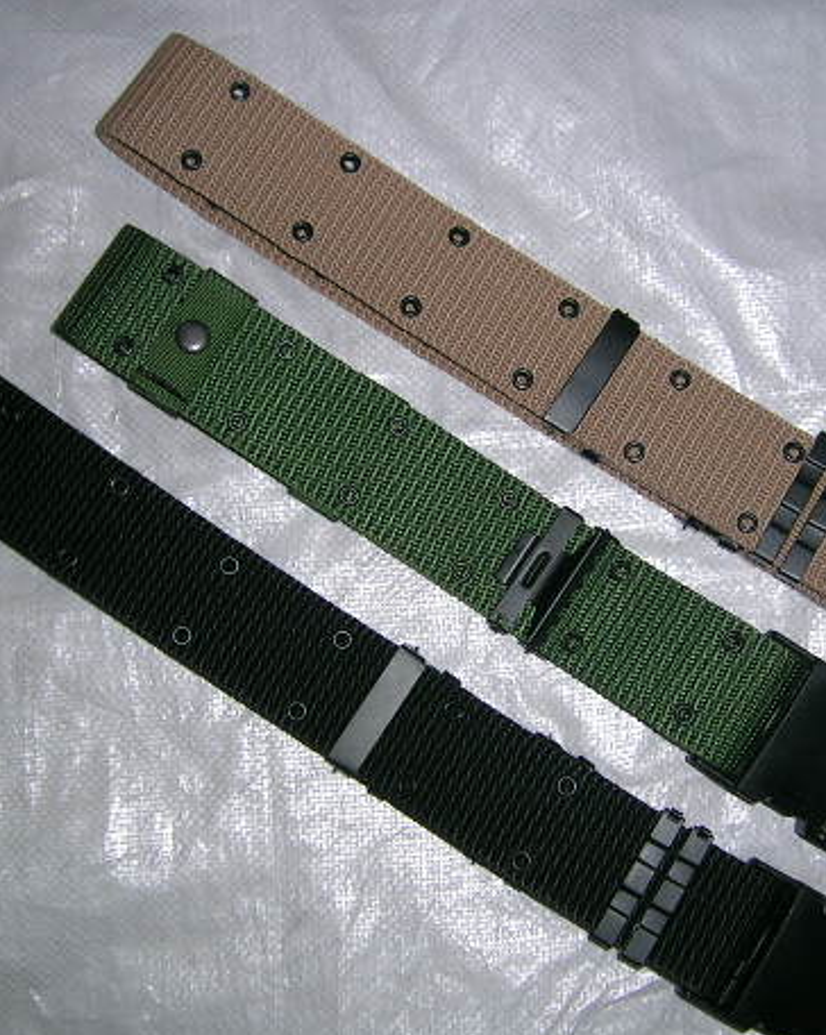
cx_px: 502
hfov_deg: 31.3
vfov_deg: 38.8
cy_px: 538
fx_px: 1469
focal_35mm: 48
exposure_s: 1/60.1
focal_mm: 5.4
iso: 50
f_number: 2.8
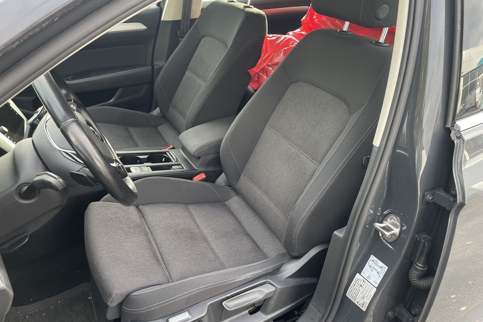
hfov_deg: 65.5
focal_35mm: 28
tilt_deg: -28.8
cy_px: 154
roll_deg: -2.5
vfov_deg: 46.4
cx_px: 243
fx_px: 376
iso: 100
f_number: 1.6
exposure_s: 1/121
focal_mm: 4.2
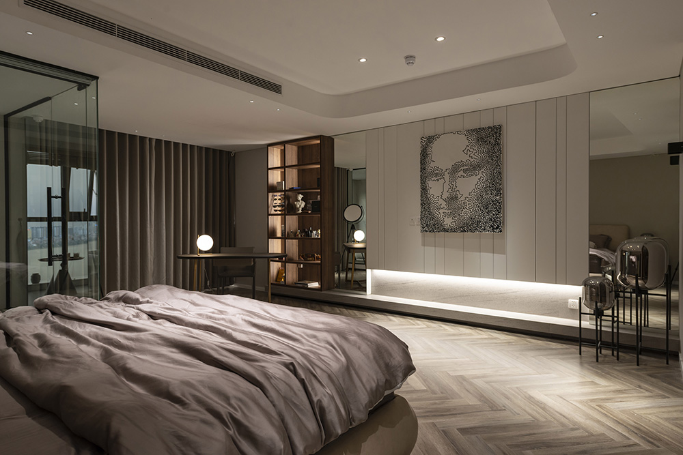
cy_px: 228
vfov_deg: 55.1
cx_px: 342
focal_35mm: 23
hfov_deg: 76.1
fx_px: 436
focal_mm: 23
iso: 400
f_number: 6.3
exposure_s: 1/13
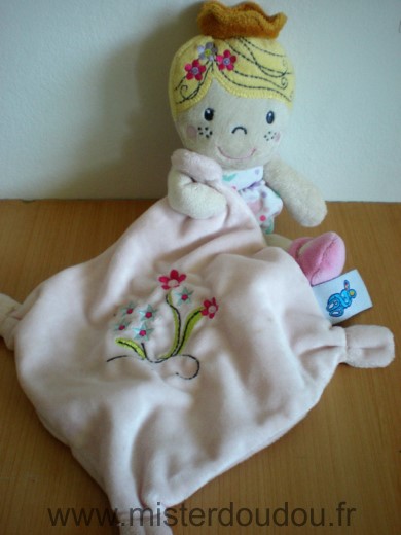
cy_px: 268
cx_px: 200
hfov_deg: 37.7
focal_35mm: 38
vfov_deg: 49.0
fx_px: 587
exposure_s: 1/62.4
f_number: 3.1
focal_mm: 6.3
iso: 193
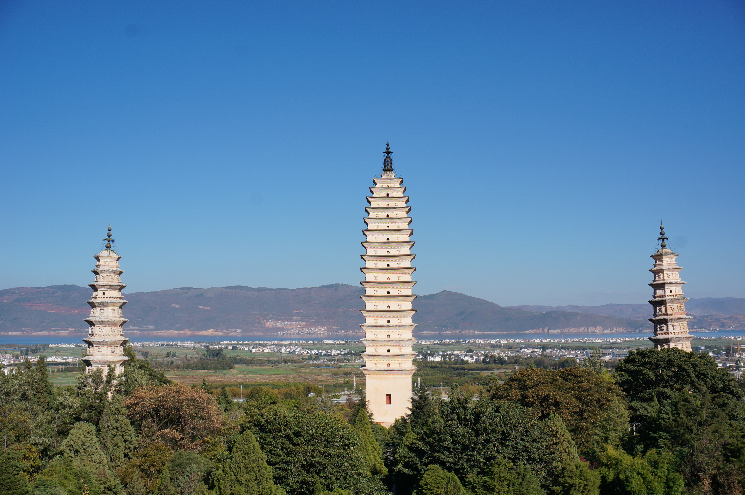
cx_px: 372
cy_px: 248
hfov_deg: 45.0
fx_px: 899
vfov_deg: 30.8
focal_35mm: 44
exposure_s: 1/400
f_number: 9
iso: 100
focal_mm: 29
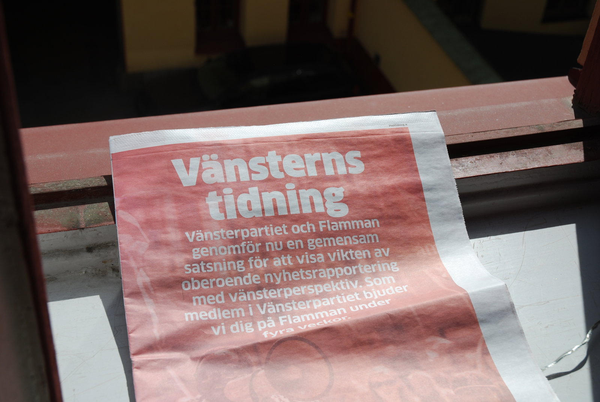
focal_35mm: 52
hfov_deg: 37.8
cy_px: 201
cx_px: 300
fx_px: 876
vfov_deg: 25.8
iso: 100
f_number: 8
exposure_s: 1/500
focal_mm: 35
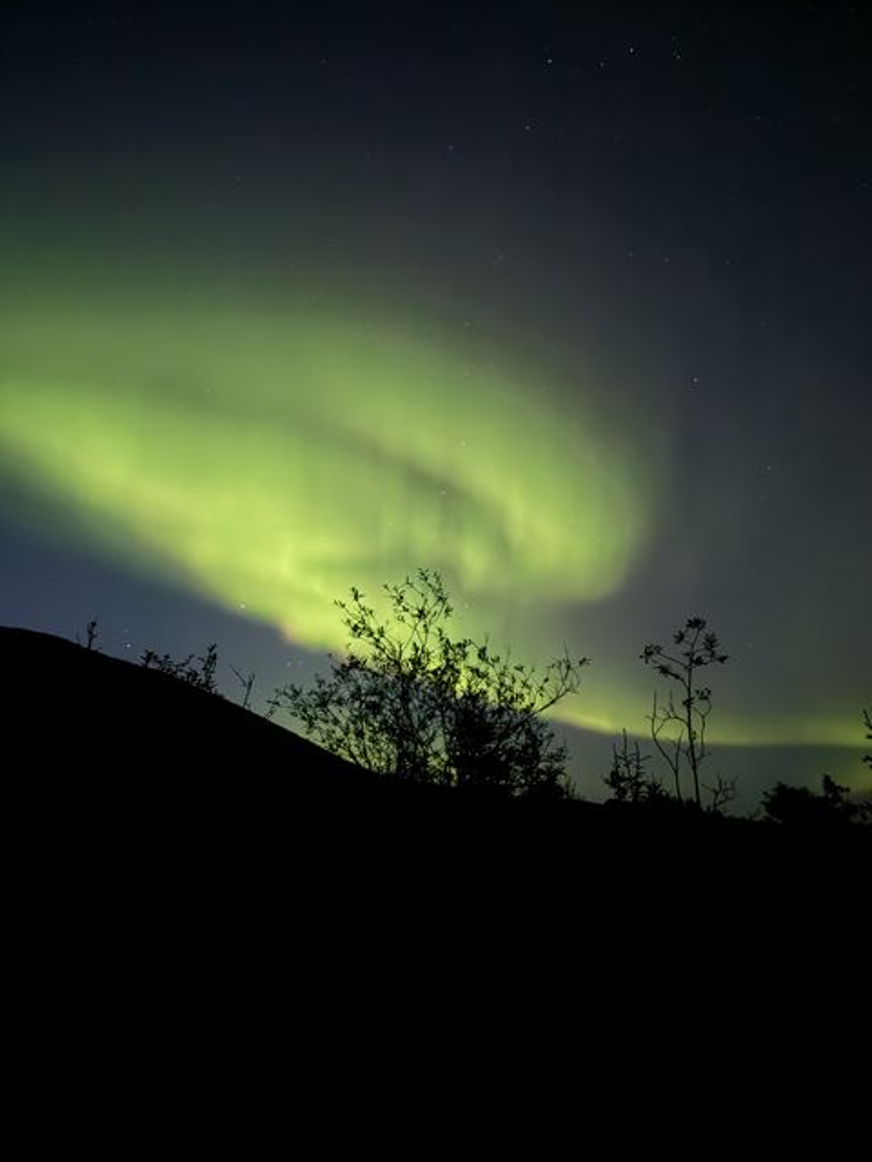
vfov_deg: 71.6
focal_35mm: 24
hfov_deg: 56.8
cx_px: 436
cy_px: 581
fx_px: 806
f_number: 1.78
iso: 6400
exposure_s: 1/2
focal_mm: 6.76
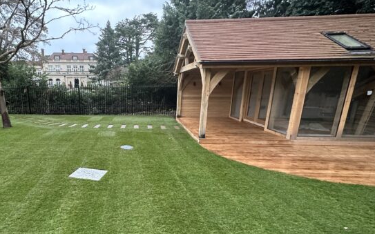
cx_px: 120
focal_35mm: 21
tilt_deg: -13.9
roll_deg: -0.3
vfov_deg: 56.9
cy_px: 139
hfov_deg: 79.2
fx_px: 215
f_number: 2.2
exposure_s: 1/60
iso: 400
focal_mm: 2.22
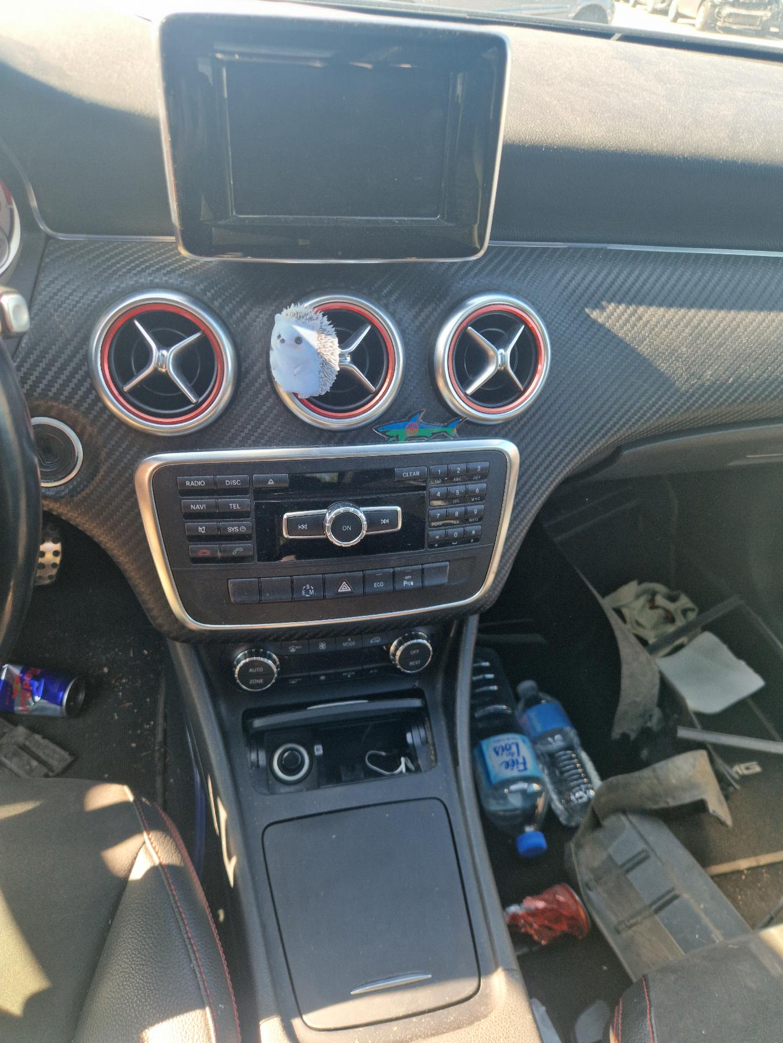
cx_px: 392
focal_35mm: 23
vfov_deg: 73.9
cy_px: 522
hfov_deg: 58.9
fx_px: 694
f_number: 1.8
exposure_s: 1/50
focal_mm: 5.4
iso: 50
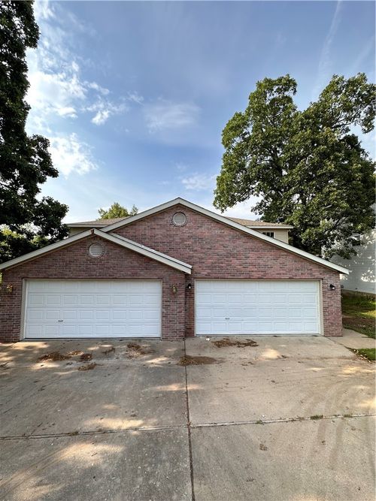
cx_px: 188
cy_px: 250
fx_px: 203
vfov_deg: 102.1
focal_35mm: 14
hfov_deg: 85.7
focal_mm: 2.22
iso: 40
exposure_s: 1/530
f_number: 2.2
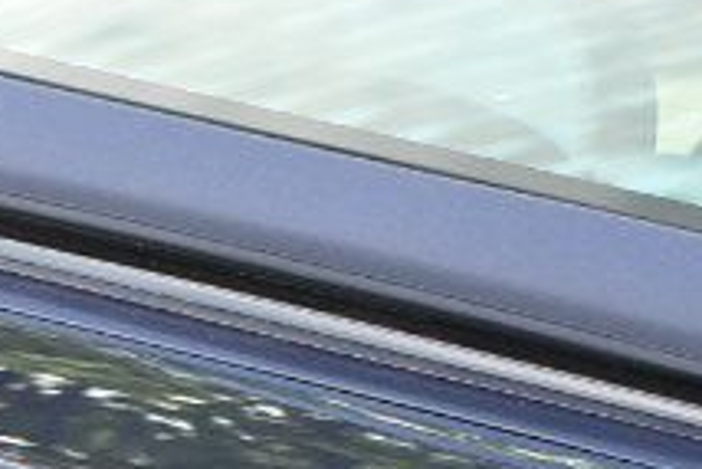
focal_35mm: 393
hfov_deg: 5.2
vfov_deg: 3.5
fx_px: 7668
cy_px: 987
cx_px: 1007
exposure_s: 1/250
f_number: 2.8
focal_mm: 35
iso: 400
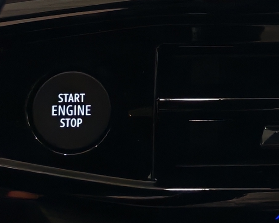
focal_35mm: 154
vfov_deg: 9.8
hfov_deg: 11.6
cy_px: -80
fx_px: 1271
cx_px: 504
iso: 542
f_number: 1.9
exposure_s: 1/100
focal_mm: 6.12
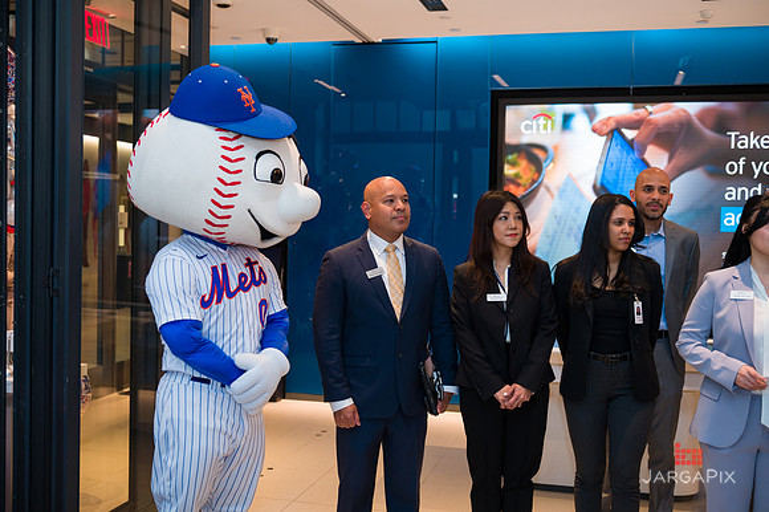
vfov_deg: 31.9
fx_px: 897
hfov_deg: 46.4
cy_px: 256
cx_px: 384
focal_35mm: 42
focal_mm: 42
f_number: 4
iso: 800
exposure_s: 1/200
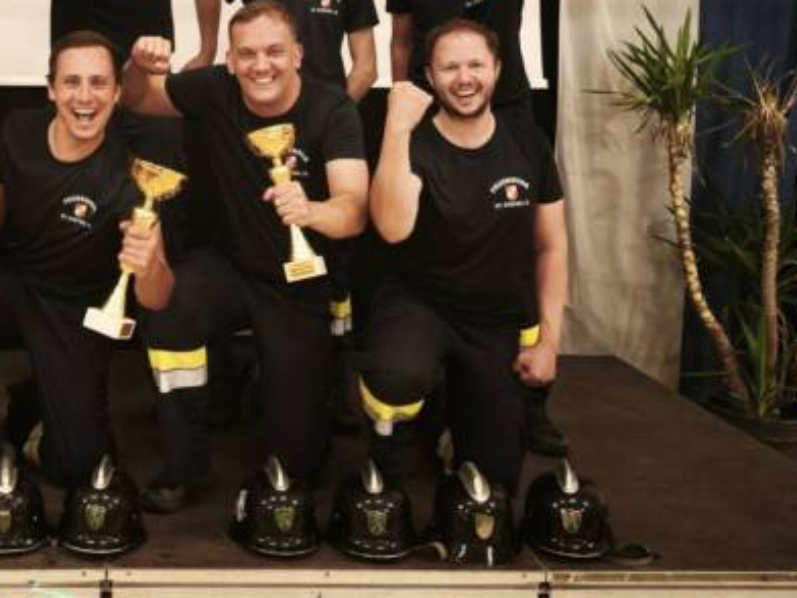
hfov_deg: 36.1
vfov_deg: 27.8
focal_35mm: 51
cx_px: 148
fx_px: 1174
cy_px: 91
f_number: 1.62
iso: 400
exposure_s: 1/50
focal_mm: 6.45
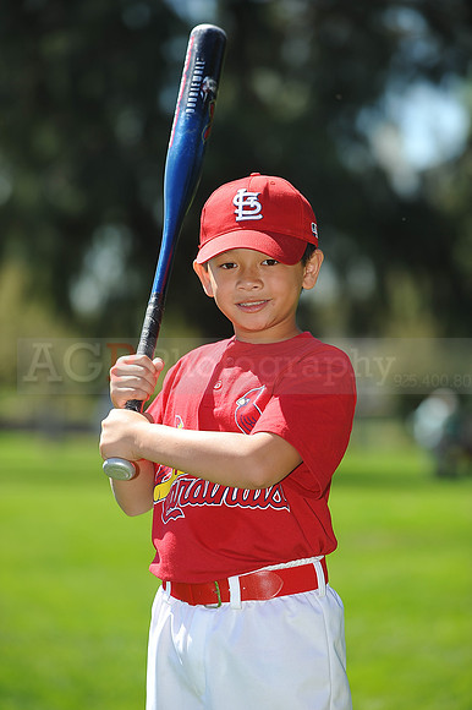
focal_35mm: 200
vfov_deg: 10.3
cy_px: 355
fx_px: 3938
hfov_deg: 6.9
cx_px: 236
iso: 200
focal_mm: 200
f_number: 4.5
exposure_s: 1/800
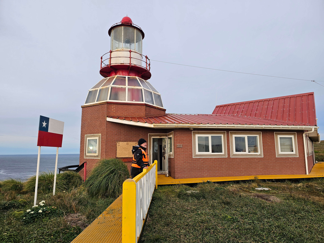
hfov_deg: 73.9
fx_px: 215
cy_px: 122
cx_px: 162
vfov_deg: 58.9
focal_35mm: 23
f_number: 1.7
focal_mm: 6.3
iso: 20
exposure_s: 1/120
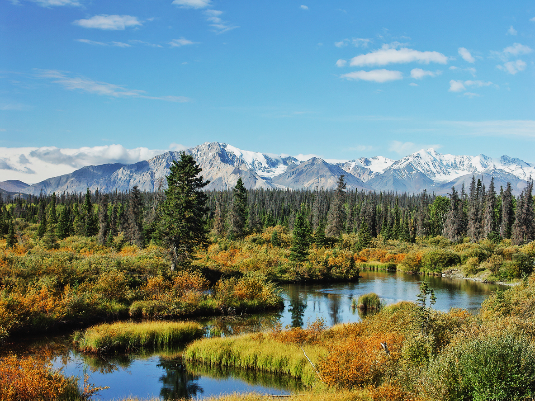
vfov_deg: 24.0
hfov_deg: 31.7
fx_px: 943
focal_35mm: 61
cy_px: 200
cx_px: 268
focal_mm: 15.08
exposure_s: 1/320
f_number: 5.6
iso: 100
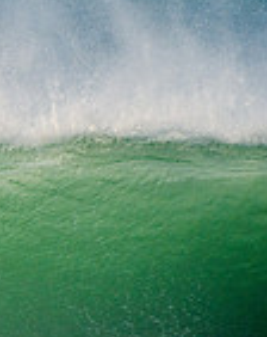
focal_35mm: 1937
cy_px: 357
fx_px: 19217
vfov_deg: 1.0
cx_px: -415
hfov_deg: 0.8
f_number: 5.6
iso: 200
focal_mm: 500
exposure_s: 1/1600
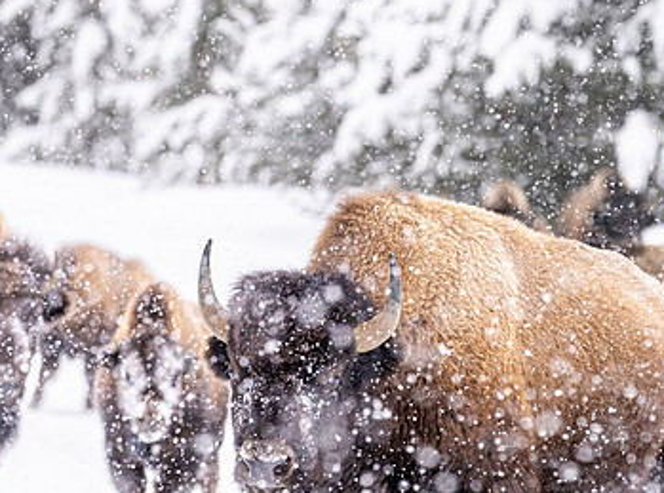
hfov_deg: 2.6
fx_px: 14466
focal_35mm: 757
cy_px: 324
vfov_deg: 2.0
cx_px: 222
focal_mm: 400
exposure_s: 1/400
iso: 1600
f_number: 9
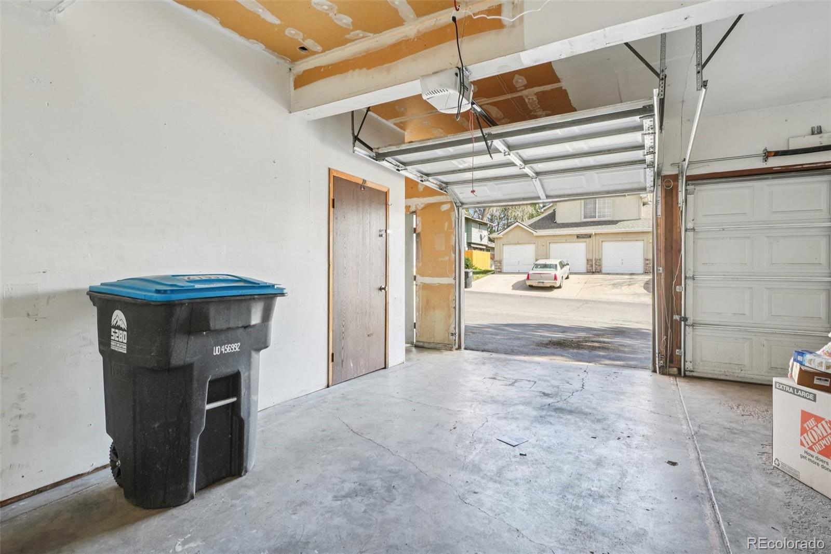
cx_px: 416
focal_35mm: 16
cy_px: 277
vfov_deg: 72.0
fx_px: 381
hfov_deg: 95.0
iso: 160
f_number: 8
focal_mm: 11
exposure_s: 1/30
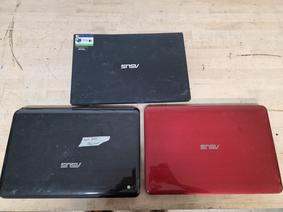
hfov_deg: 73.9
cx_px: 142
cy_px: 106
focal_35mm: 23
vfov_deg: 58.9
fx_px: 188
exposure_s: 1/100
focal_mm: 6.4
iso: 800
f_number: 1.8
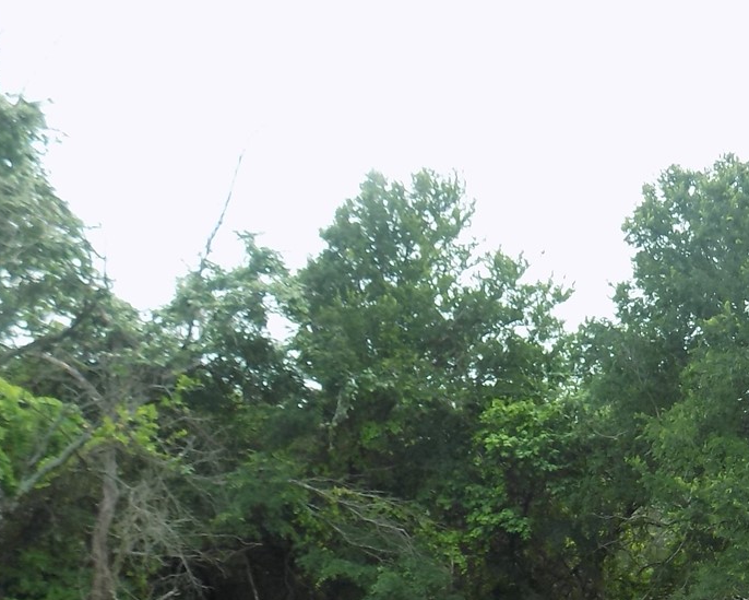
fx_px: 1485
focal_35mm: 67
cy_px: 602
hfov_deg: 25.4
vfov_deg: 22.0
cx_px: 901
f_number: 3.1
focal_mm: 4
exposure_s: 1/320
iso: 80
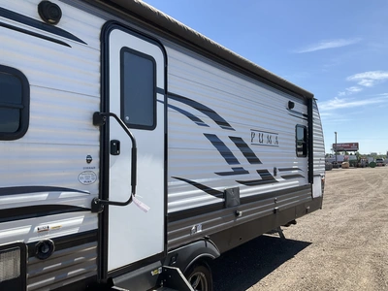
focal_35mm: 29
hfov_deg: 61.7
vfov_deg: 48.2
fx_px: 325
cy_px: 146
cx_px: 194
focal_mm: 3
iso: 25
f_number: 1.8
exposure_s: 1/1311
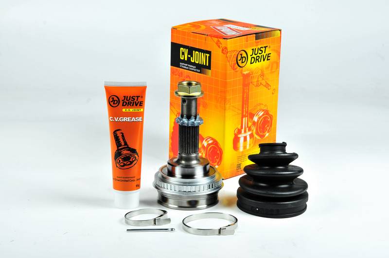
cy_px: 129
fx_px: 1133
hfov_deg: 19.5
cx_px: 194
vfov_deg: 13.0
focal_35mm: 105
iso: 200
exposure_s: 1/125
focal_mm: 70
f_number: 10
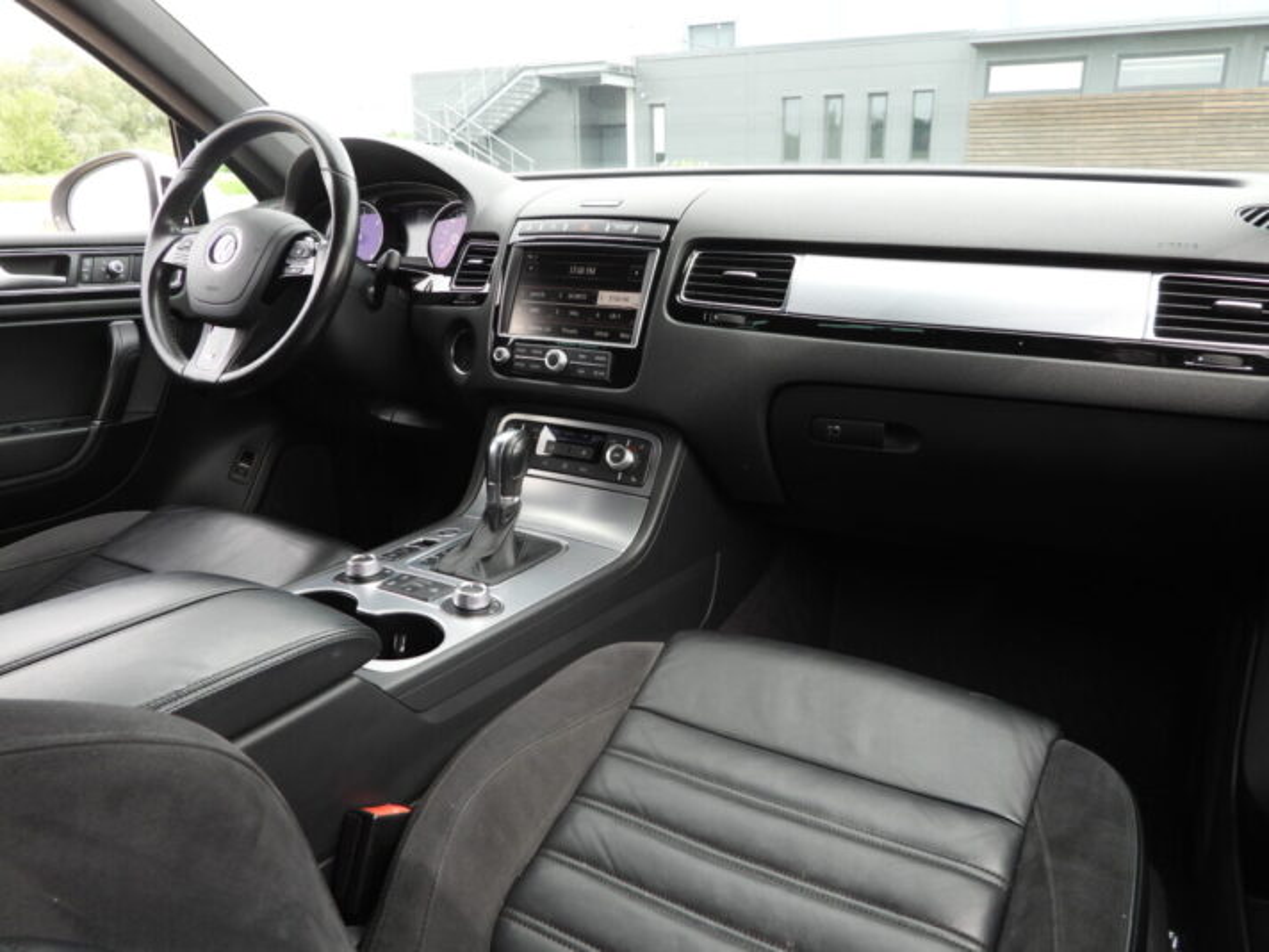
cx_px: 634
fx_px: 880
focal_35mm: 24
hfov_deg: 71.6
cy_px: 476
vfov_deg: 56.8
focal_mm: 4.3
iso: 100
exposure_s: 1/160
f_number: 2.8
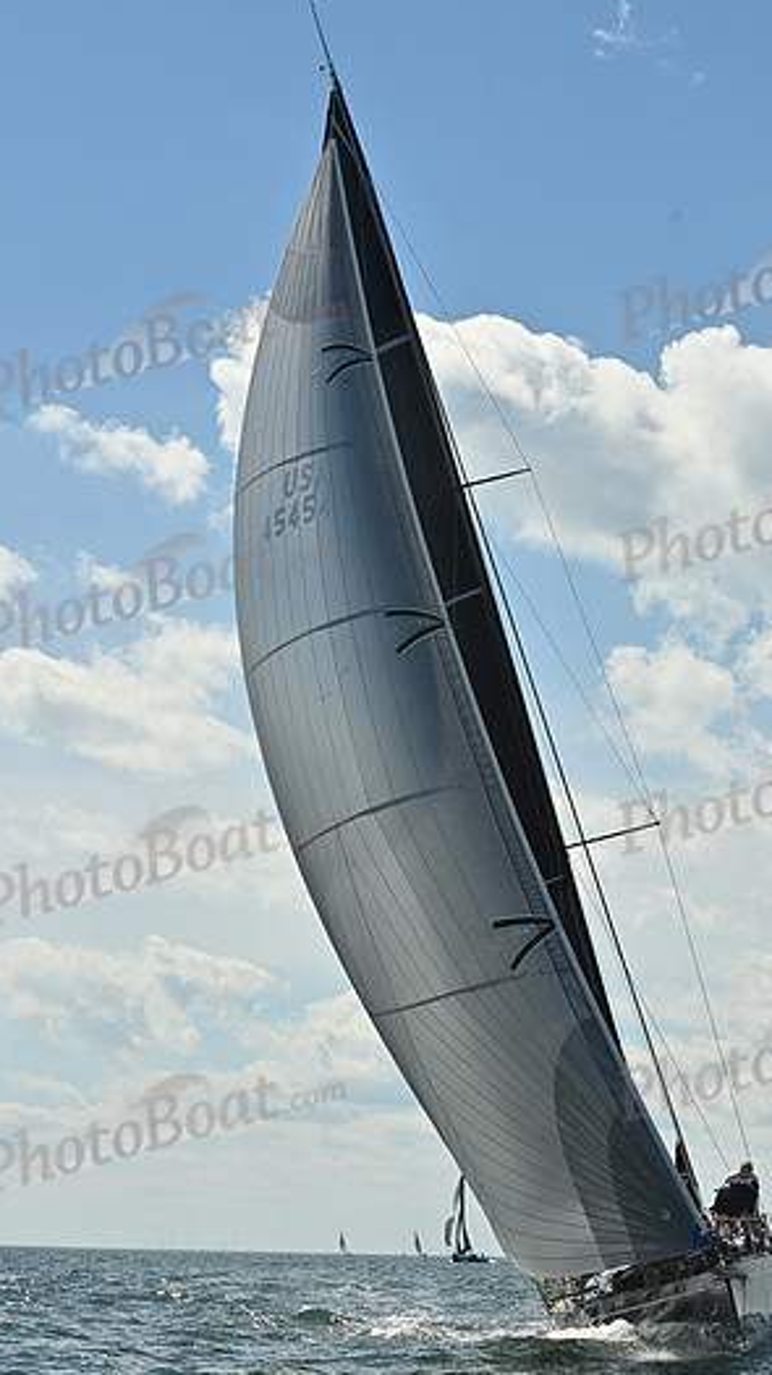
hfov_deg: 14.9
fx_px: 2950
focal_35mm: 81
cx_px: 483
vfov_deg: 26.2
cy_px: 689
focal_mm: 70
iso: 250
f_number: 11
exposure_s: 1/1000
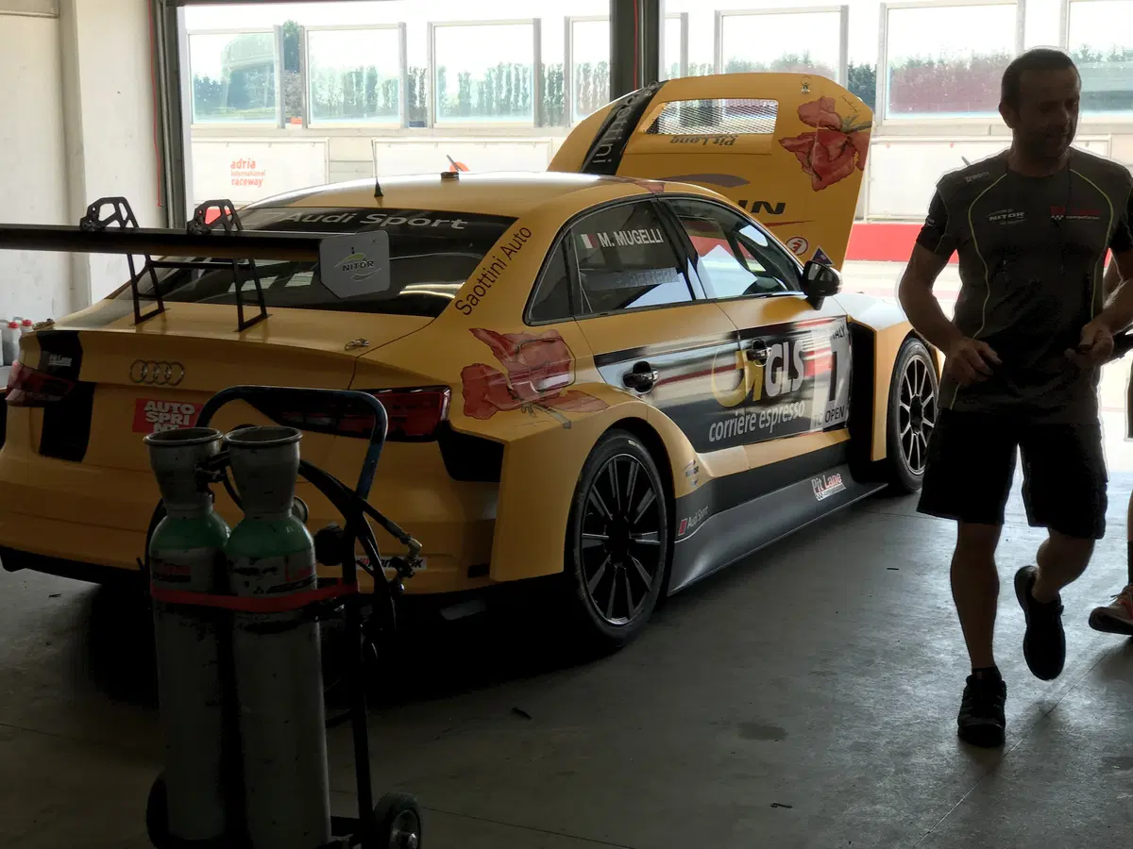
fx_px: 1866
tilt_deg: -8.8
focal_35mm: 57
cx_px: 566
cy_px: 424
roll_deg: -0.4
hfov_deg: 33.8
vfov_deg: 25.7
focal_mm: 6.6
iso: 20
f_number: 2.8
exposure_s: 1/145
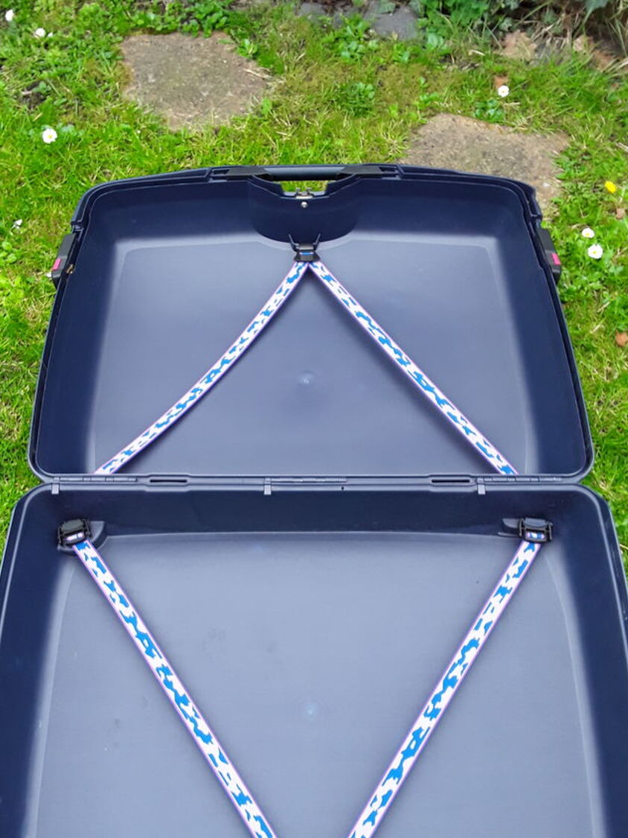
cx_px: 278
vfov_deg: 56.8
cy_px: 438
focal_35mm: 32
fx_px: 774
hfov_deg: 44.1
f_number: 1.9
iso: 40
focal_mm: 2.91
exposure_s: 1/160
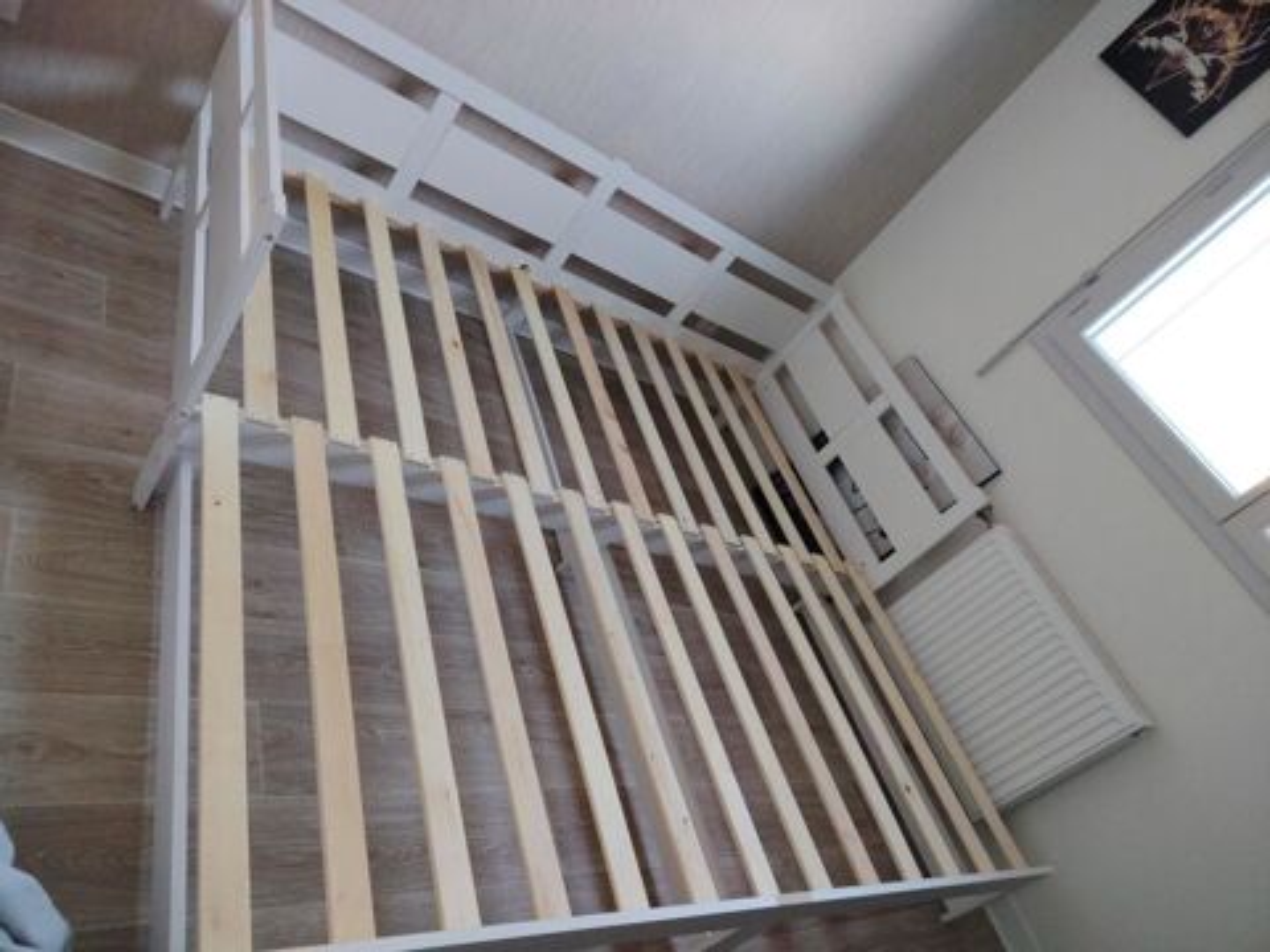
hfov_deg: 71.6
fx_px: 881
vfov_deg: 56.8
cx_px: 635
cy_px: 476
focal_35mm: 24
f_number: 1.75
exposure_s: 1/25
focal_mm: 5.25
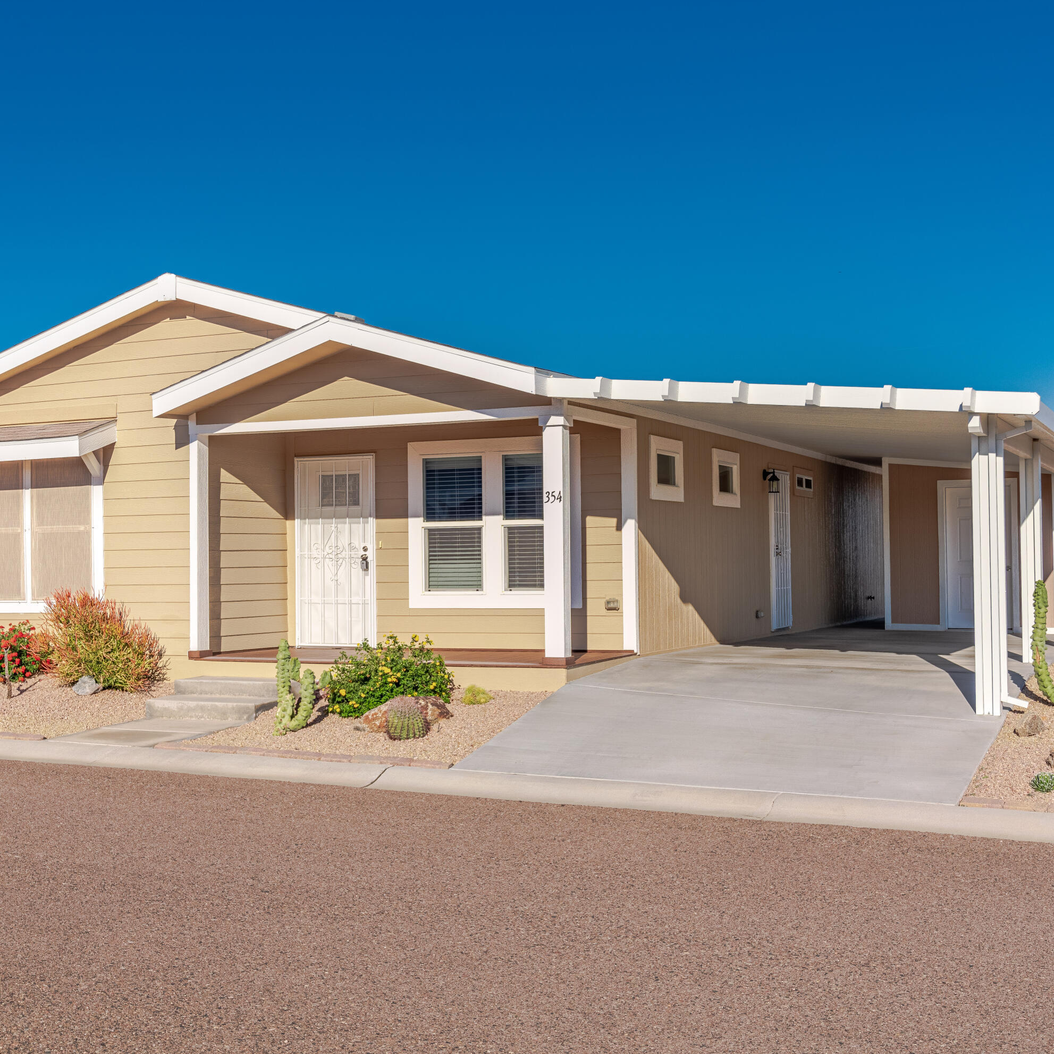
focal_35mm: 45
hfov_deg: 37.5
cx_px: 487
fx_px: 1550
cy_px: 525
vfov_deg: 37.6
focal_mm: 35
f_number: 8
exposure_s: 1/8000
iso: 250
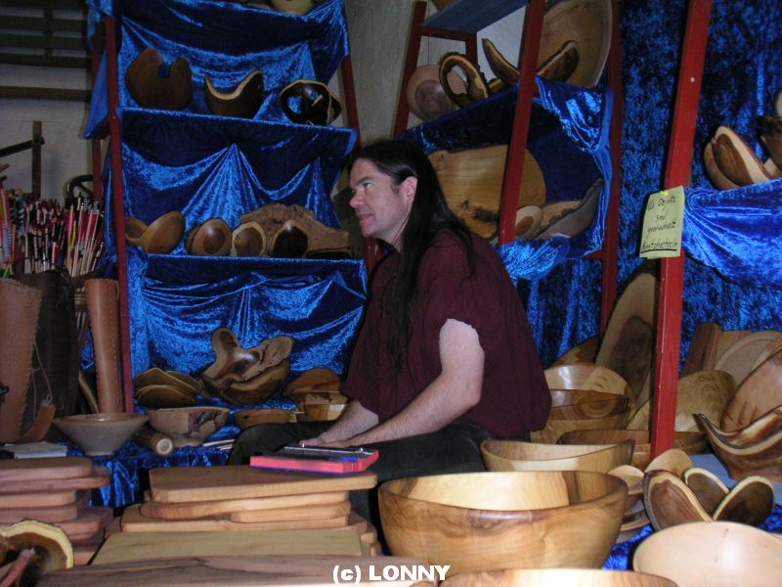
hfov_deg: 49.0
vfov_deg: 37.7
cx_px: 391
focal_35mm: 38
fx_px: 858
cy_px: 294
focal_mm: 6
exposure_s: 1/45
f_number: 2.8
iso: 160
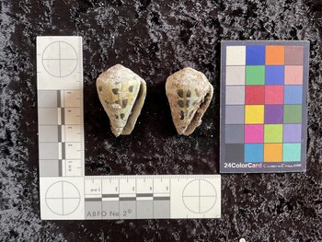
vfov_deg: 48.3
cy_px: 121
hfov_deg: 61.6
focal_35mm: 29
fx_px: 270
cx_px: 161
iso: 64
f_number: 1.8
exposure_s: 1/120
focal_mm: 3
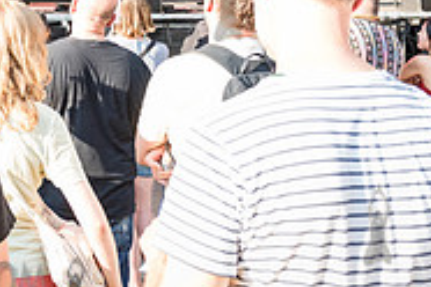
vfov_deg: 16.7
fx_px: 910
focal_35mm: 76
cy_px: -112
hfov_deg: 24.4
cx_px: -72
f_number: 4.5
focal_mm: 24
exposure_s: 1/500
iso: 800
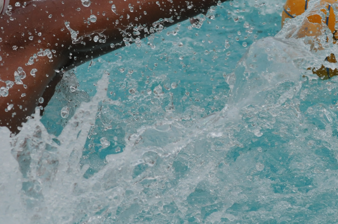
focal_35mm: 496
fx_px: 4651
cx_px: 119
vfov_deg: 2.8
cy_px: 44
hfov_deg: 4.2
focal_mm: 180
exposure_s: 1/2000
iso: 1000
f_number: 9
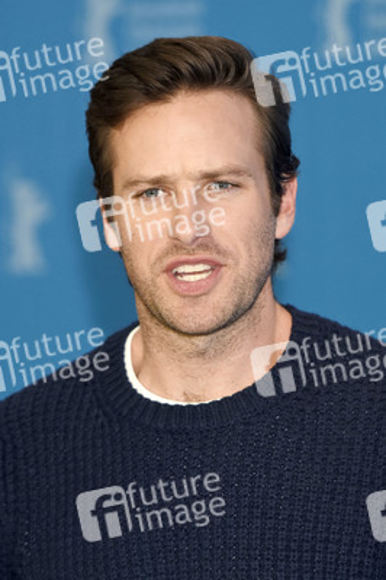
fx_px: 3866
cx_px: 193
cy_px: 290
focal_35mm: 240
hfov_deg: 5.7
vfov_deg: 8.6
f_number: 3.5
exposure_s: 1/320
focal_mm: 160
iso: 640
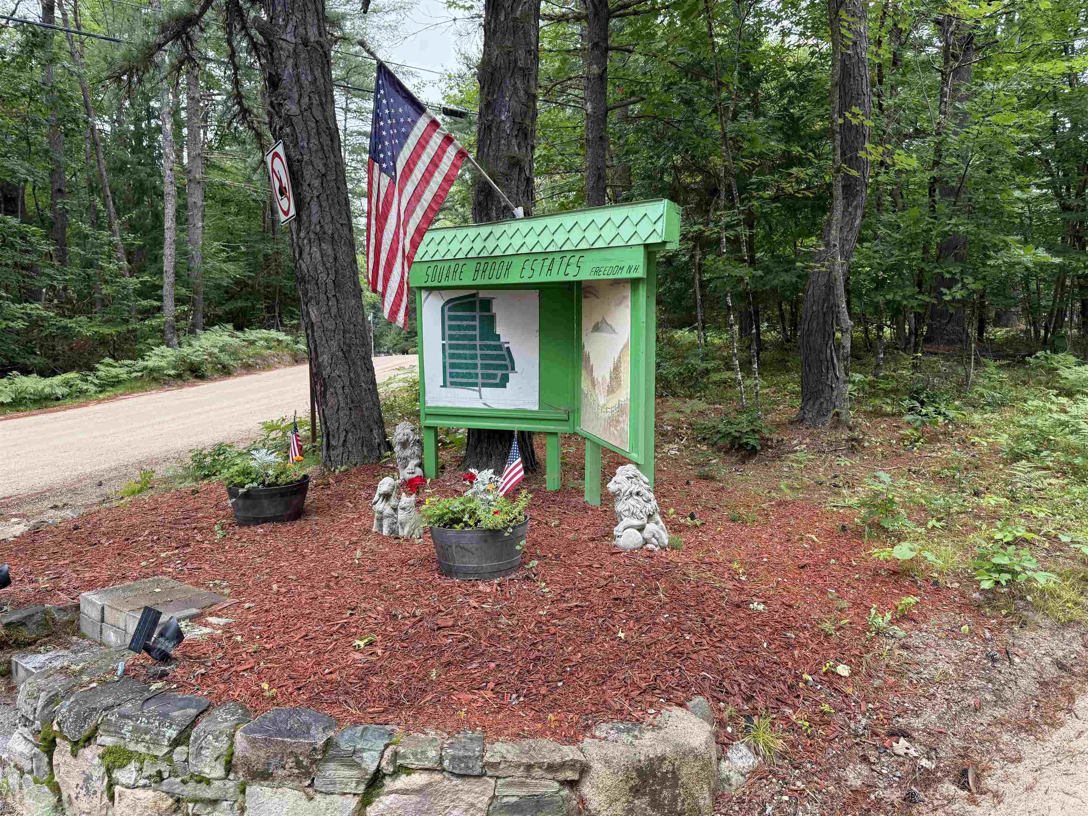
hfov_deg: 71.6
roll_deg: -0.1
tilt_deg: -6.5
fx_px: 754
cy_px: 408
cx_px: 544
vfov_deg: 56.8
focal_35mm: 24
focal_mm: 6.76
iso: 125
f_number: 1.78
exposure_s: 1/182
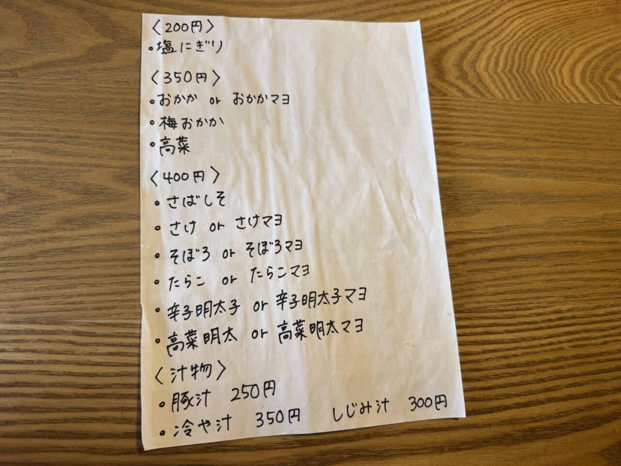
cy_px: 233
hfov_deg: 71.6
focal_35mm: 24
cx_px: 310
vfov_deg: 56.8
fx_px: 431
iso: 125
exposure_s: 1/60
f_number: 1.78
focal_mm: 6.76
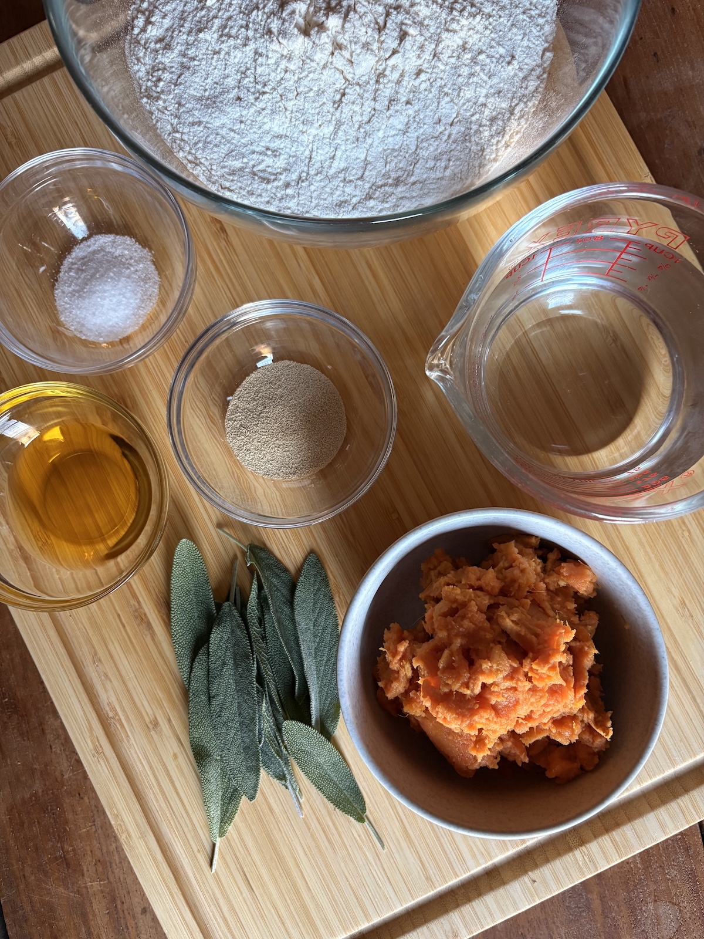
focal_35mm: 26
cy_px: 470
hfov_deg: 53.1
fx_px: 705
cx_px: 352
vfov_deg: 67.3
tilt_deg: -87.4
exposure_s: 1/60
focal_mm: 5.96
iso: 250
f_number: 1.6
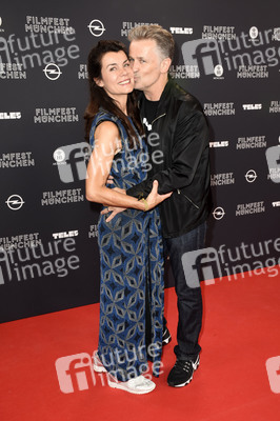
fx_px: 456
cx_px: 140
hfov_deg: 34.2
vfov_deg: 49.6
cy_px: 210
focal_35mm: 39
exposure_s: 1/125
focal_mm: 26
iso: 640
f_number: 6.3
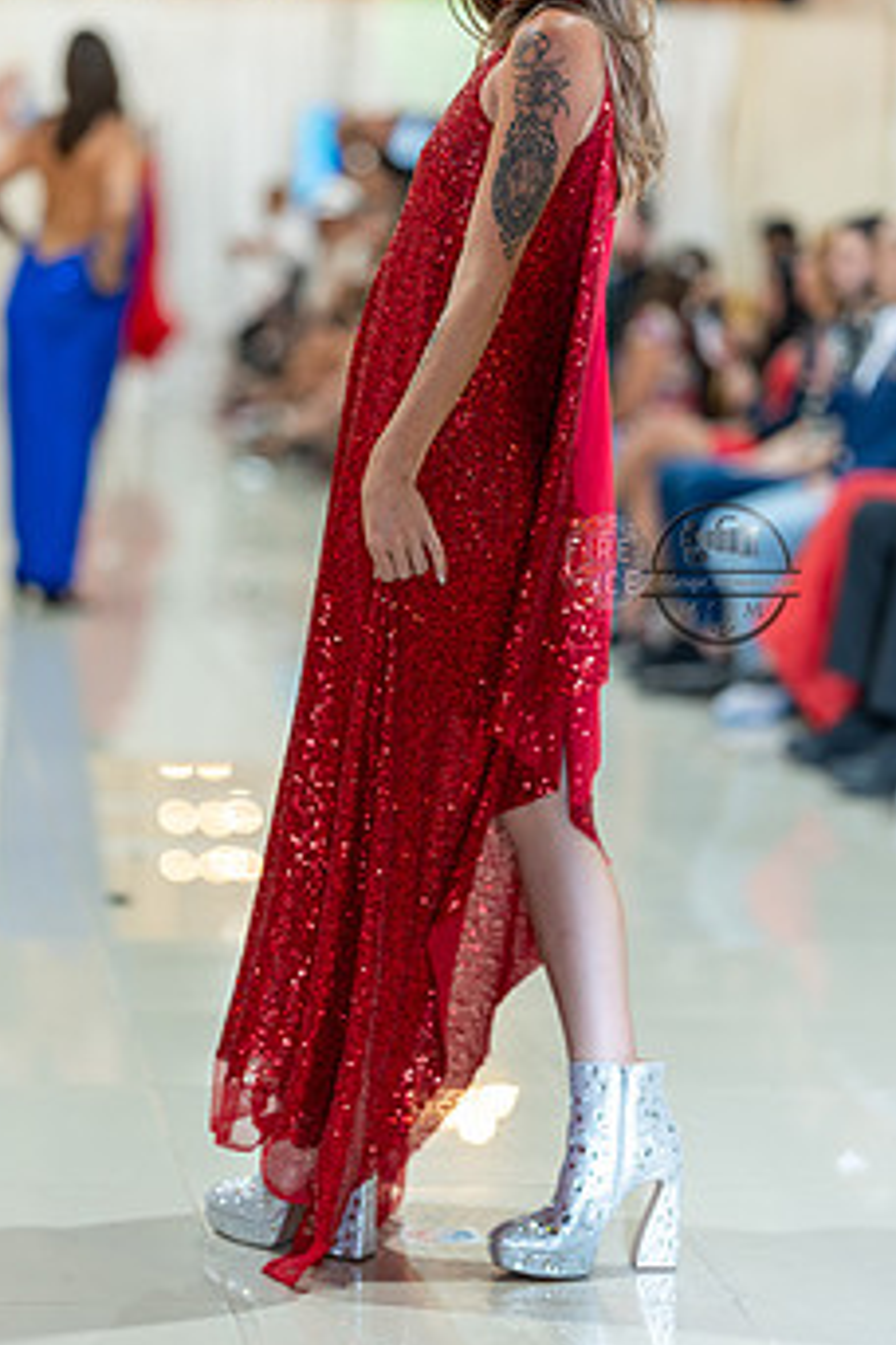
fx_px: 4181
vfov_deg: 18.3
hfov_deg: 12.2
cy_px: 574
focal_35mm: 112
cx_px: 385
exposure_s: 1/160
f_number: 1.4
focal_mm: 85
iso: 250
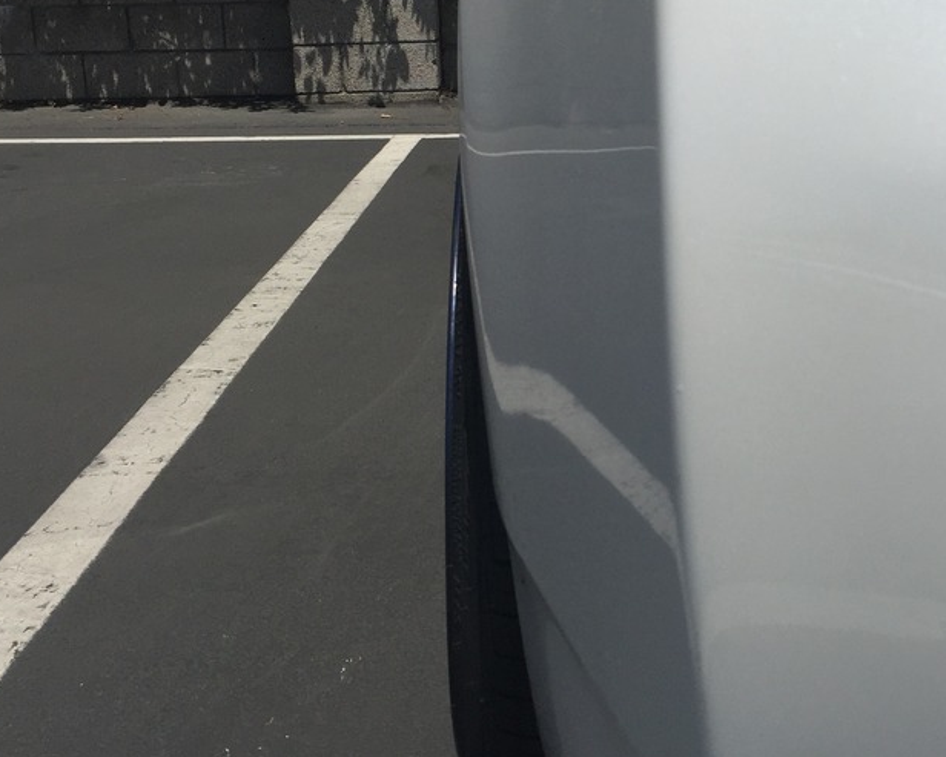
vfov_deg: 30.7
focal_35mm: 49
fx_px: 1372
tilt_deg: -12.1
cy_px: 268
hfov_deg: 37.9
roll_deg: +1.4
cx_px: 568
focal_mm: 4.15
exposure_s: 1/5650
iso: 32
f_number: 2.2
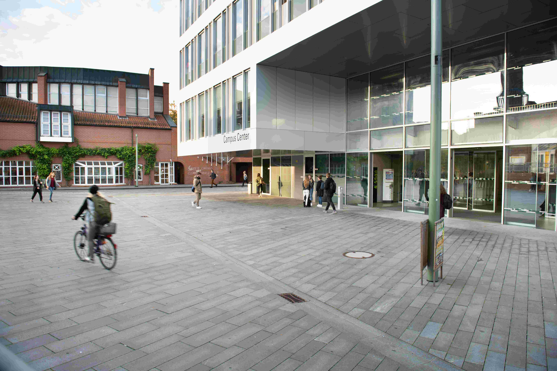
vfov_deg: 53.1
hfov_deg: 73.7
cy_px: 186
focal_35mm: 24
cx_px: 278
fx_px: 371
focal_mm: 24
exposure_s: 1/50
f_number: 4
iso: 64
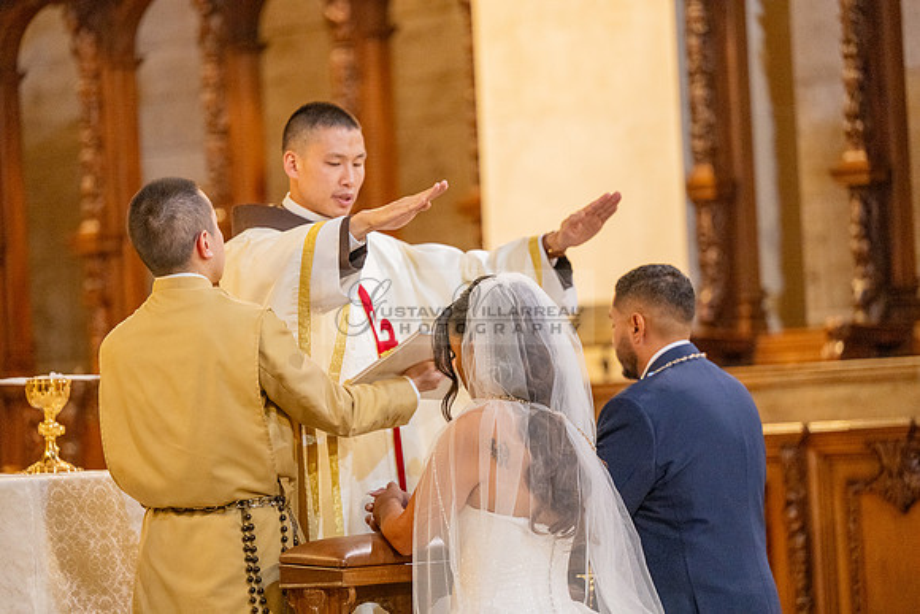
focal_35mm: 165
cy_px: 307
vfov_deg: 8.3
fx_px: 4217
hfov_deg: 12.4
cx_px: 460
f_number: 2.8
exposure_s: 1/200
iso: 2000
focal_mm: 165
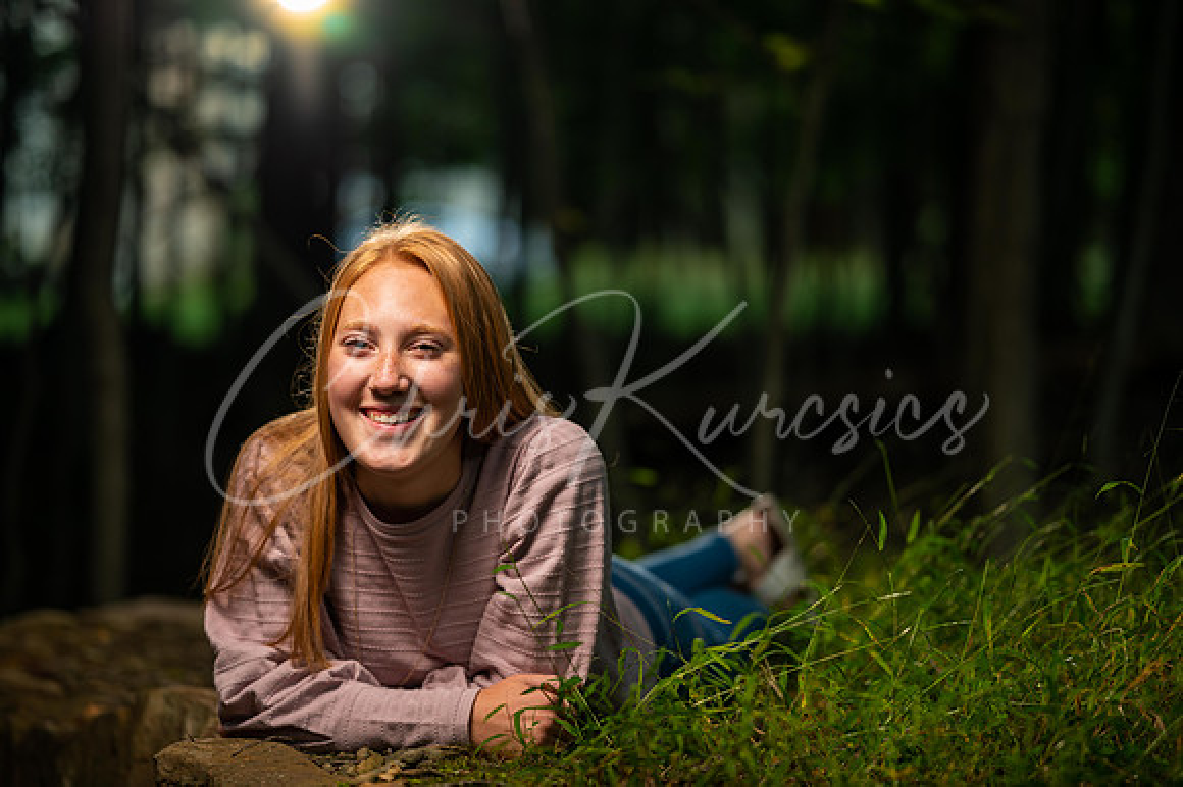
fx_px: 2791
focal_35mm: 85
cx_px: 592
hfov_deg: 23.9
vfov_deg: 16.1
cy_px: 394
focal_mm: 85
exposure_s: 1/320
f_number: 1.8
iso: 80
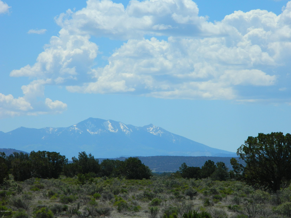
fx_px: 1858
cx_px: 146
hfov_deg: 9.0
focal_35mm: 221
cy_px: 109
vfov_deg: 6.7
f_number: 5.4
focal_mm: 39.7
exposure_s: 1/800
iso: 80
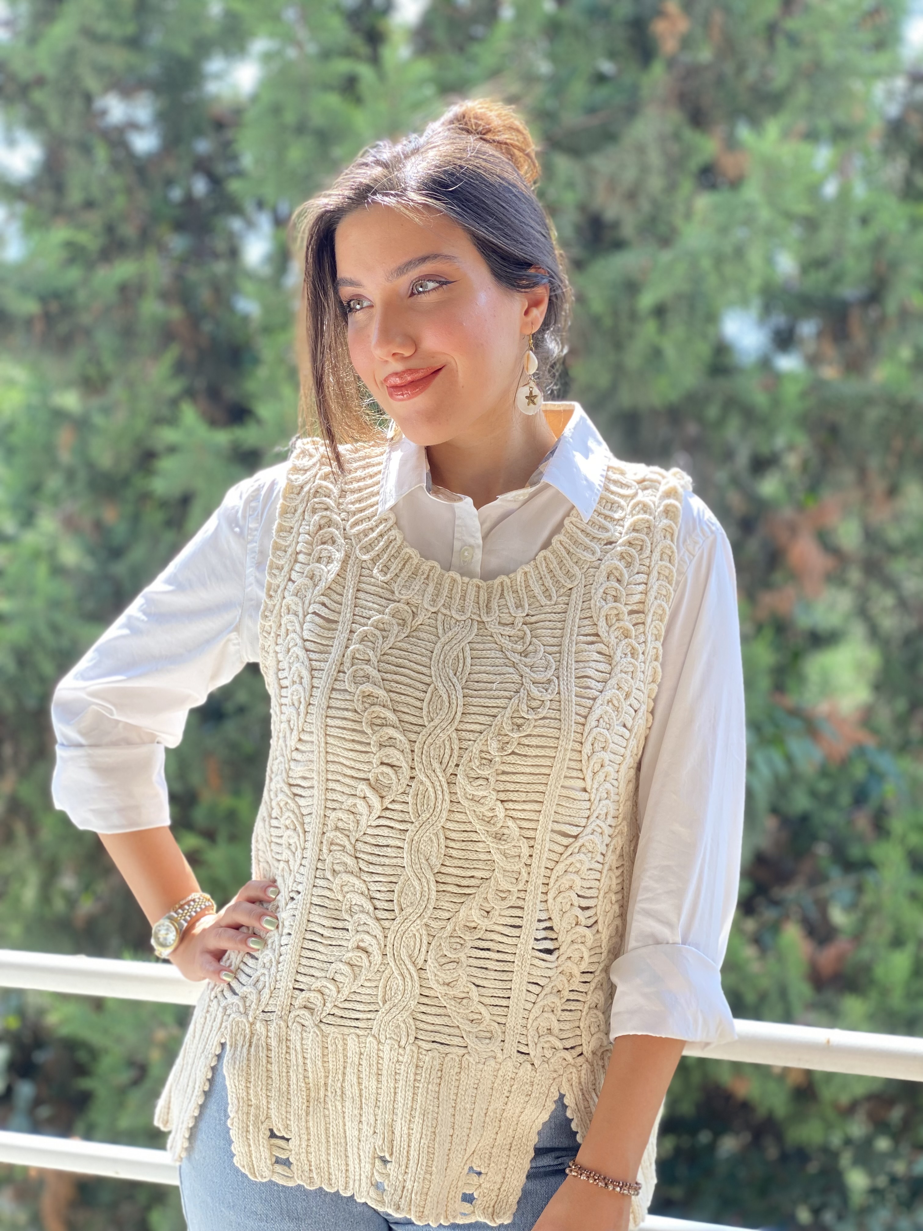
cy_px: 616
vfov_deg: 36.8
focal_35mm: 52
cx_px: 462
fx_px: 1849
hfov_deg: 28.0
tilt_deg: -5.7
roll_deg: -0.4
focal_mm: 6
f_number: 2
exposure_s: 1/122
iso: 20
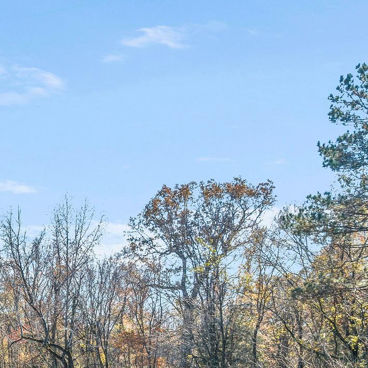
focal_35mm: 61
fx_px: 734
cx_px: -156
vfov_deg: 26.9
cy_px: 351
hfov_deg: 23.5
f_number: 8
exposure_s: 1/160
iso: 100
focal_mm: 12.29
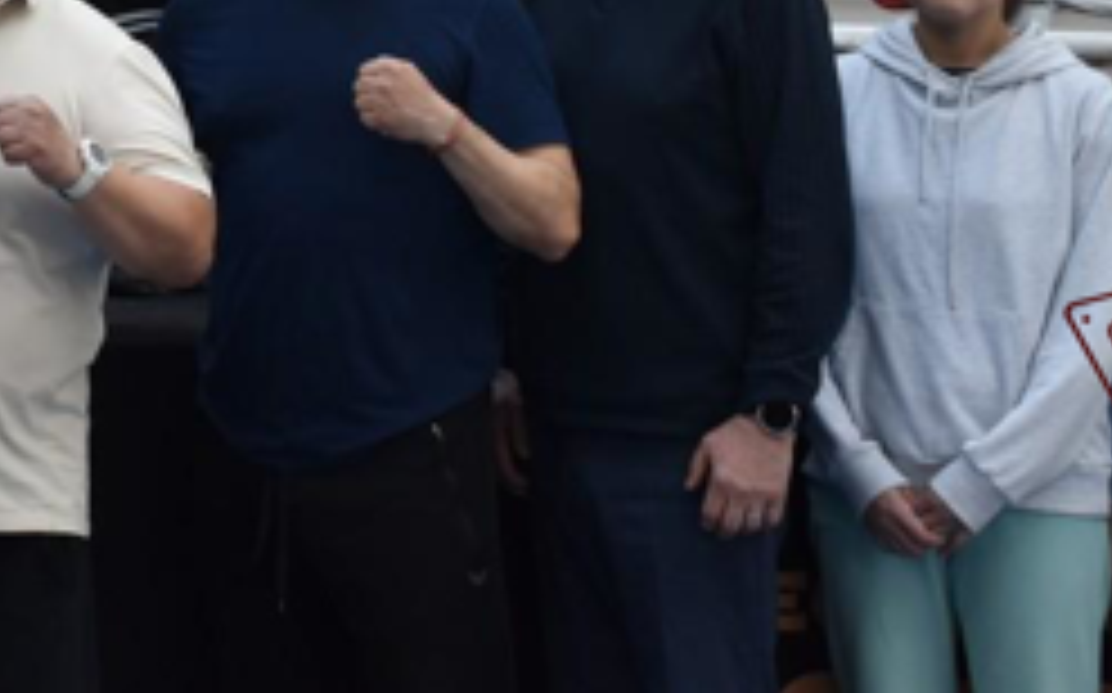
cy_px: -428
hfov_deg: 12.6
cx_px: -243
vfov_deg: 7.9
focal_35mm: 163
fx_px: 4923
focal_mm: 35
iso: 400
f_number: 5.6
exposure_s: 1/125
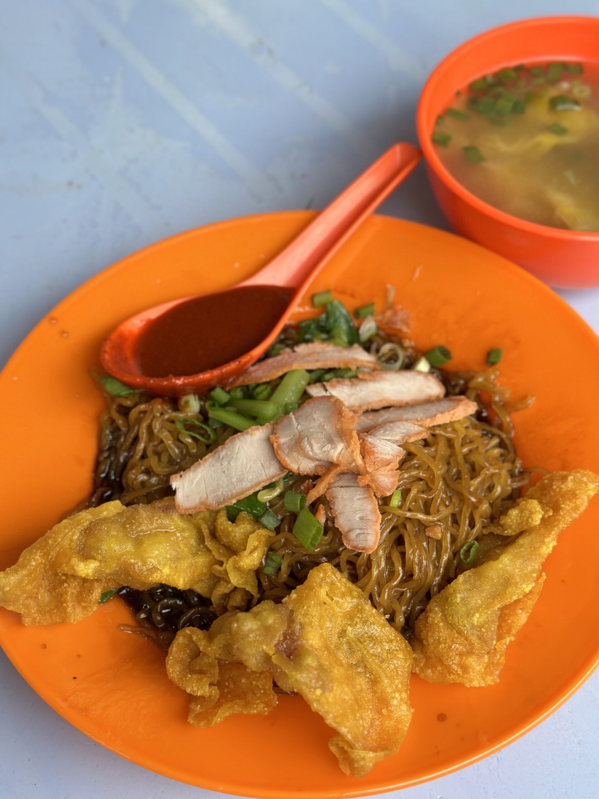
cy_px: 400
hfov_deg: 30.3
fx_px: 1107
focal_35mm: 48
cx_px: 300
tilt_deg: -52.9
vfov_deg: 39.7
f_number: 1.78
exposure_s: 1/719
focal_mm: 6.86
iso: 80
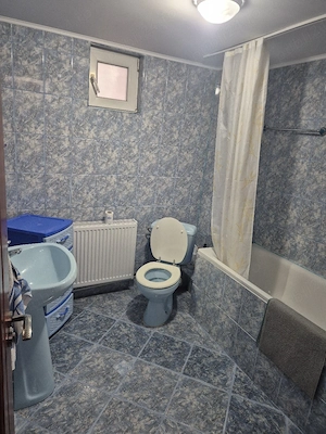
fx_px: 289
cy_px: 217
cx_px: 163
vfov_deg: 73.9
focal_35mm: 23
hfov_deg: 58.9
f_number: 1.8
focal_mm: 5.4
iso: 500
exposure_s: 1/100
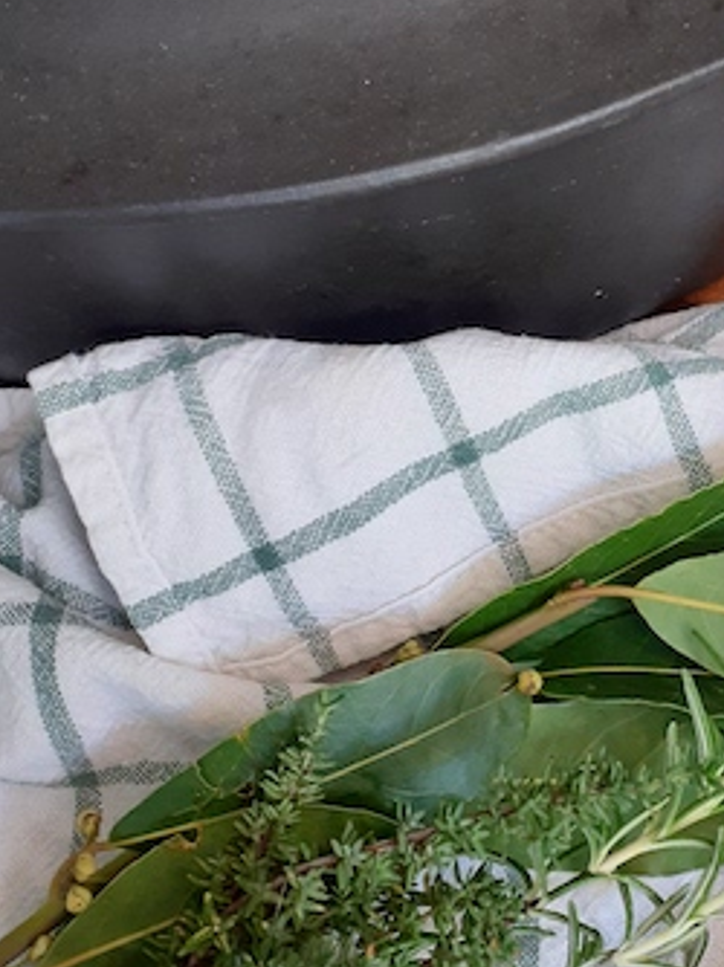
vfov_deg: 35.5
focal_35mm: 54
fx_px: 1508
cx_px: 562
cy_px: 410
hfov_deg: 26.6
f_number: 1.9
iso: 160
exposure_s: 1/50
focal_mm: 3.6
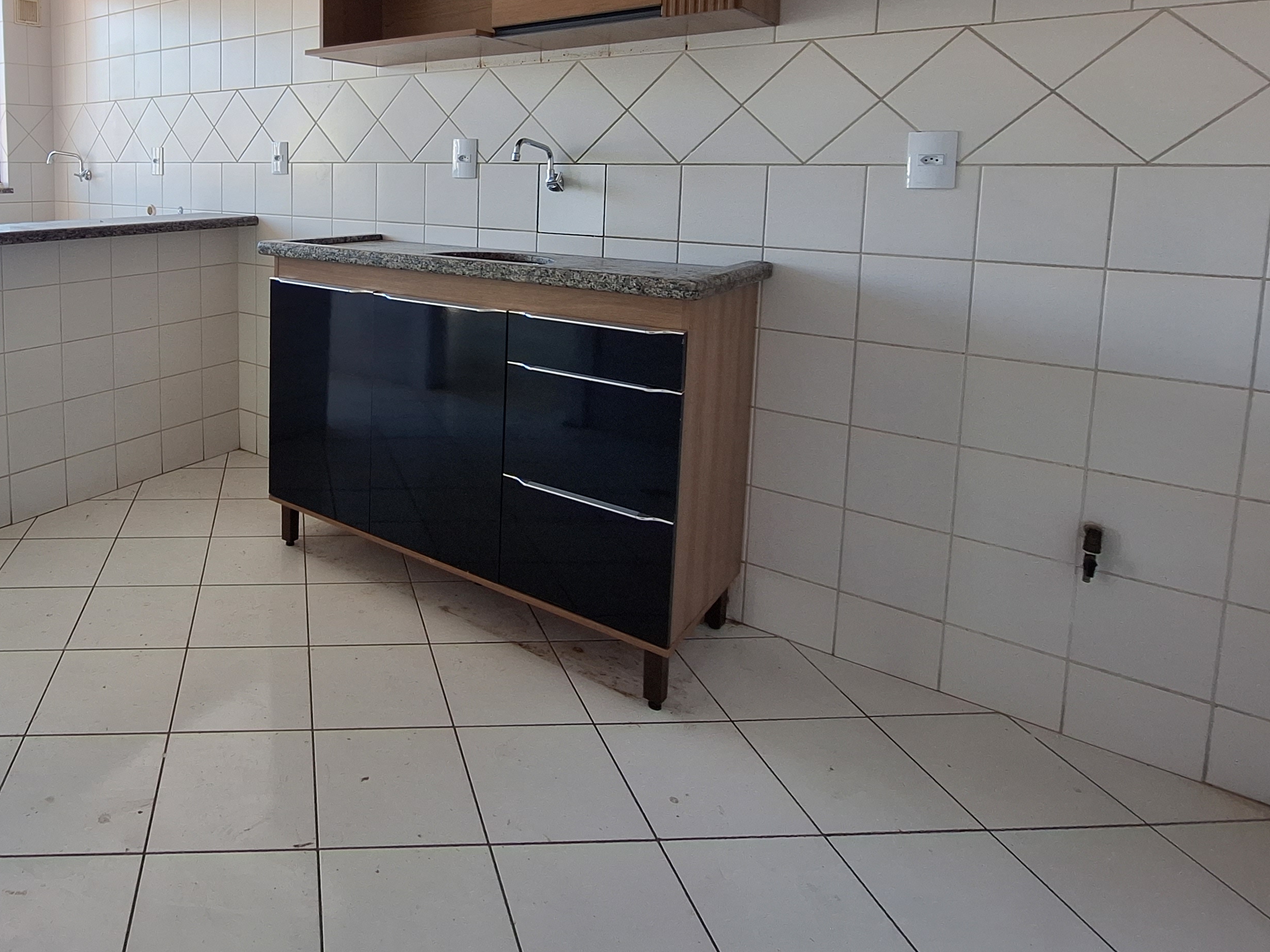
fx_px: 770
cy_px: 255
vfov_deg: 60.5
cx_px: 322
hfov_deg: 73.6
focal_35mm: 21
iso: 40
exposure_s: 1/60
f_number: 2.2
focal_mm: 1.74
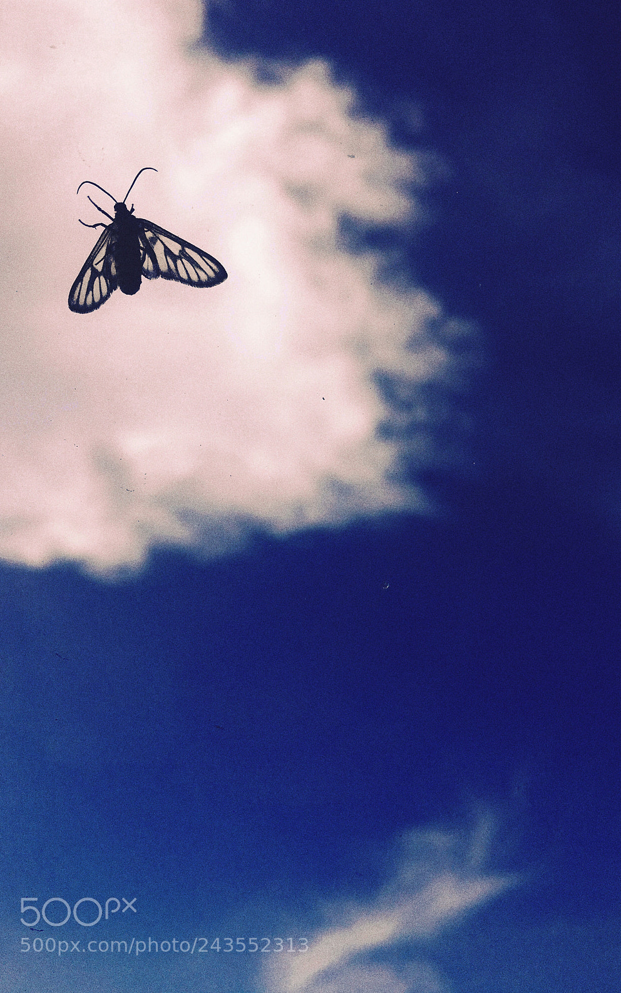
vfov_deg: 61.2
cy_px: 494
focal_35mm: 31
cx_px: 357
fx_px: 839
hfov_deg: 40.5
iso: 25
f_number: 2.2
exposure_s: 1/1374
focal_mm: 4.15
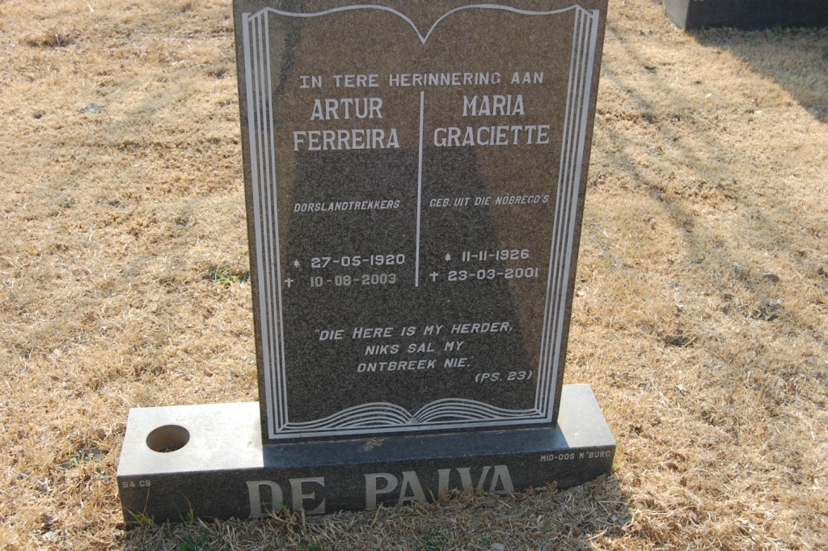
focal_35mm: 45
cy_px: 276
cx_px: 414
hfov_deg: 43.6
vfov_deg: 29.8
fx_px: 1034
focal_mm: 30
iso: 200
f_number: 6.3
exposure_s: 1/160
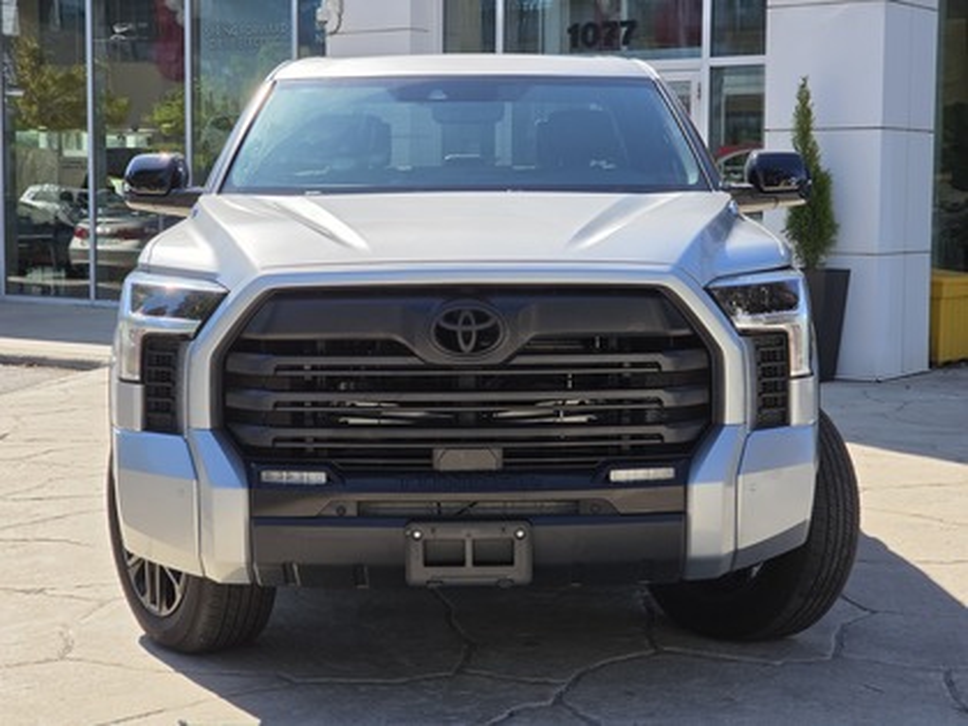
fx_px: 1930
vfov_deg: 21.3
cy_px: 363
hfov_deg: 28.2
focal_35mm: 69
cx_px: 484
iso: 25
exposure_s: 1/805
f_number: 2.4
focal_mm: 7
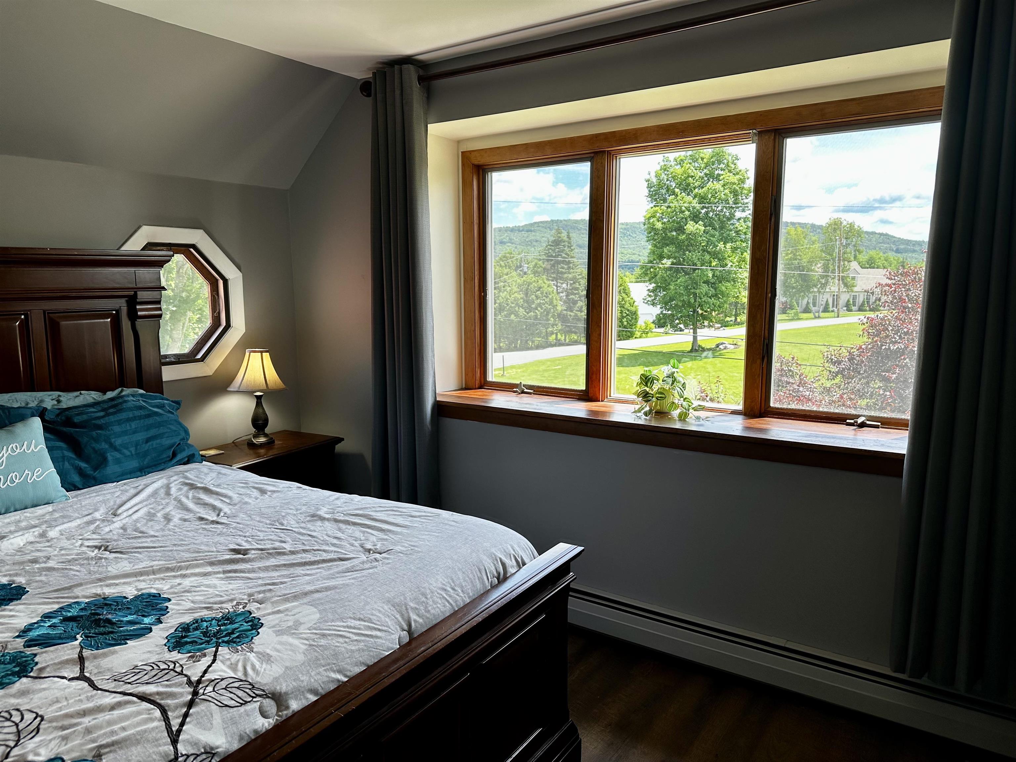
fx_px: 704
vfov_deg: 56.8
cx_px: 508
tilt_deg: -7.5
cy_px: 381
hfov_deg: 71.6
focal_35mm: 24
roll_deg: +0.6
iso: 80
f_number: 1.78
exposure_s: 1/332
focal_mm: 6.86
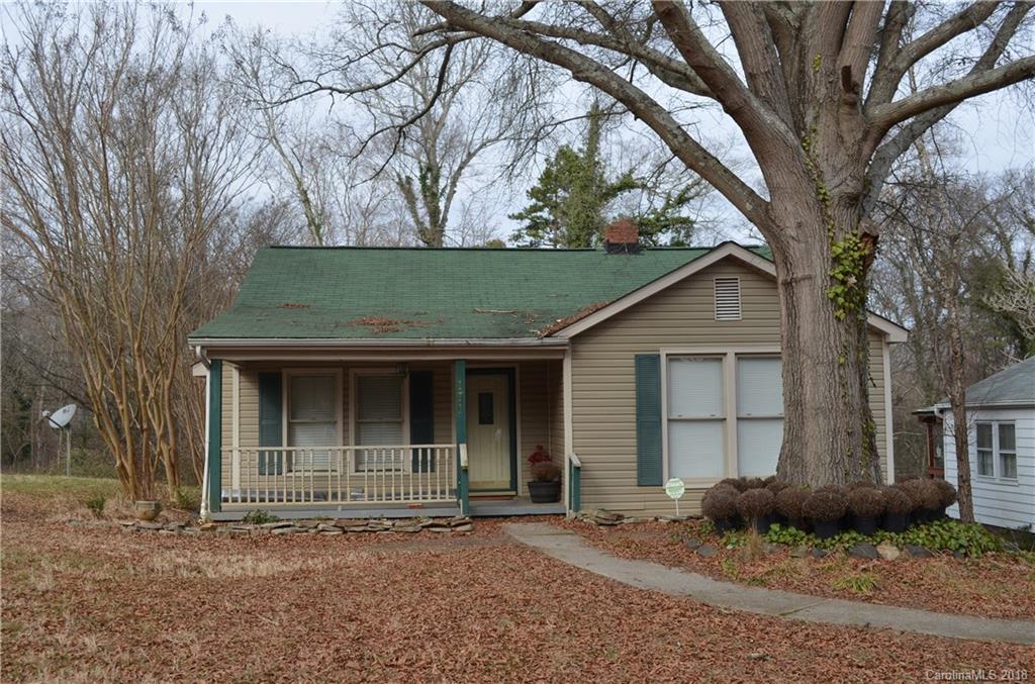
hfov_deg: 49.7
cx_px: 518
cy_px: 342
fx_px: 1118
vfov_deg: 34.0
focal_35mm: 39
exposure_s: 1/250
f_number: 8
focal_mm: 26
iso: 180
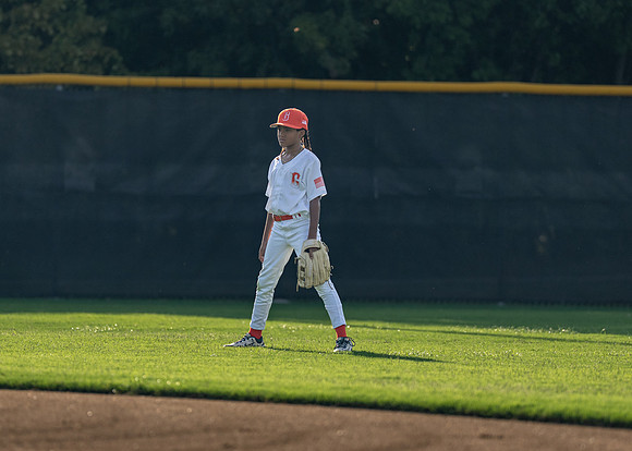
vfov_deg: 3.8
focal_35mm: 377
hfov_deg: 5.3
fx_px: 6772
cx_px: 294
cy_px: 220
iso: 200
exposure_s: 1/3200
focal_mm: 200
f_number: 2.8
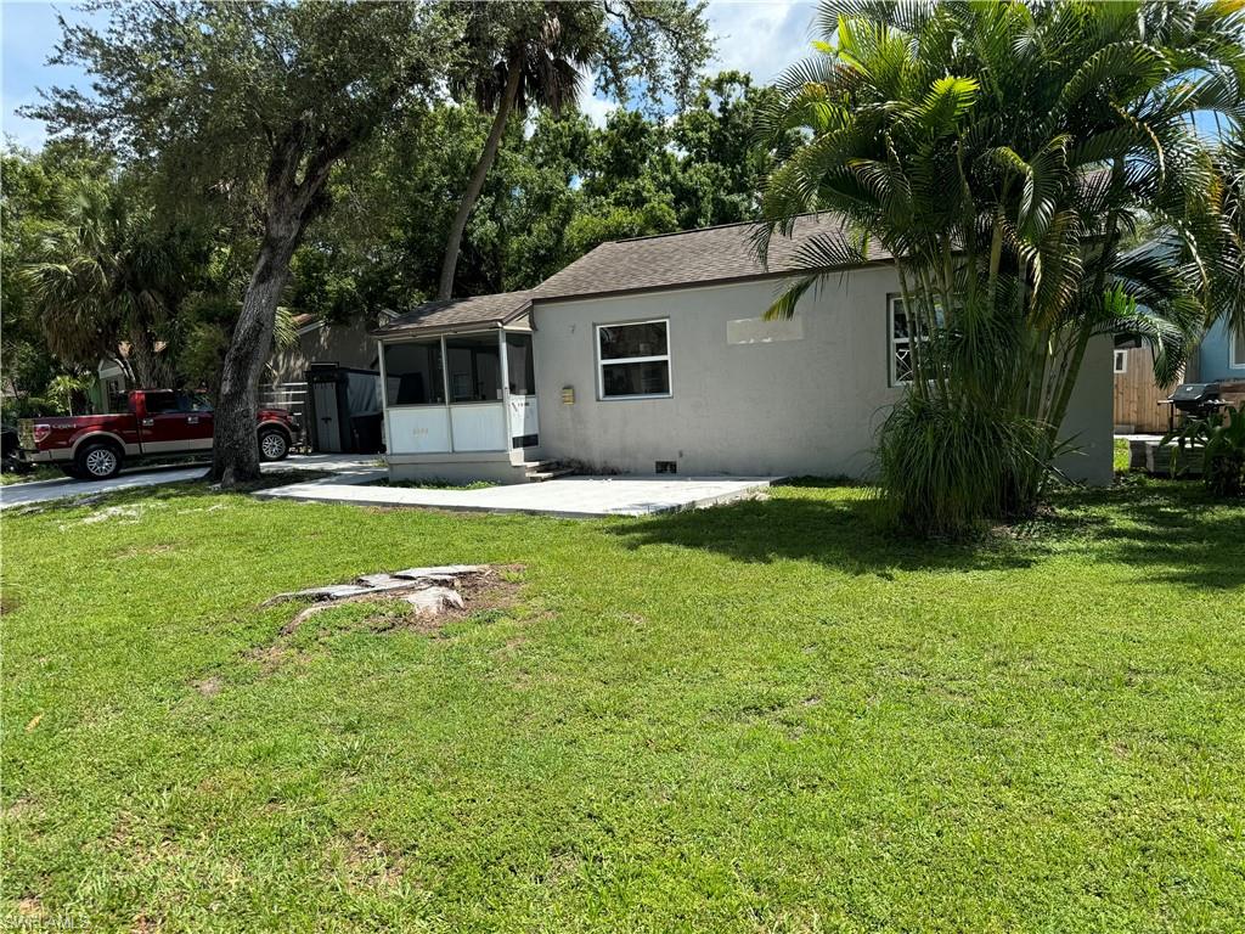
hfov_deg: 71.6
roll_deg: +2.5
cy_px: 467
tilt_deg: -6.7
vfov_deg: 56.8
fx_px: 863
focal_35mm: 24
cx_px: 622
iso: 80
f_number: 1.78
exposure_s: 1/2710
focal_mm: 6.76
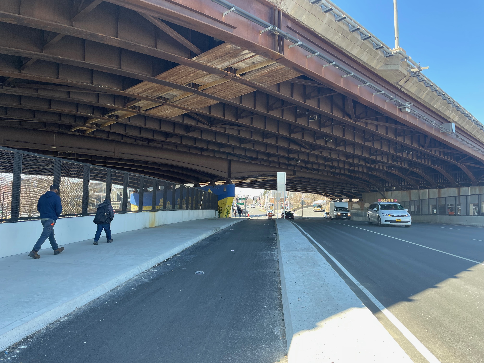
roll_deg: -0.6
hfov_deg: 67.3
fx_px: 364
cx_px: 242
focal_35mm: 26
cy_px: 182
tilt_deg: +4.9
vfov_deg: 53.1
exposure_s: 1/303
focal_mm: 4.2
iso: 32
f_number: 1.6
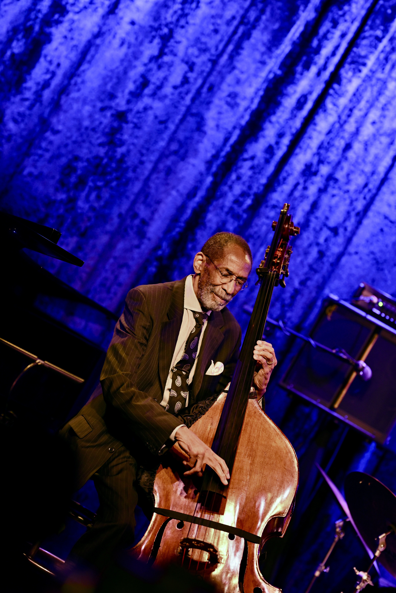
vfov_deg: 15.2
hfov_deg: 10.2
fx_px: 2227
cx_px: 198
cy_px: 296
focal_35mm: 135
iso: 1400
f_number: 1.8
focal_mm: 135
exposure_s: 1/160
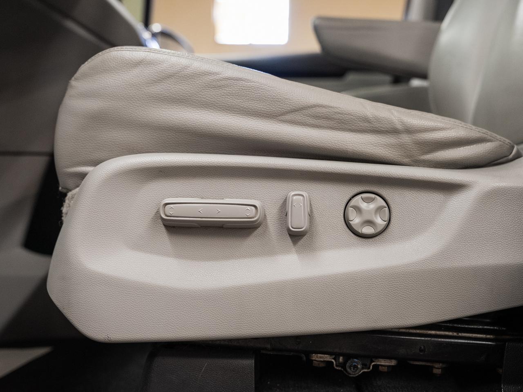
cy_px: 217
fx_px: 649
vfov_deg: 33.6
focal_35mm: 43
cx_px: 295
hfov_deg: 43.8
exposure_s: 1/40
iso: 1000
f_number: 4
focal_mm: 34.6
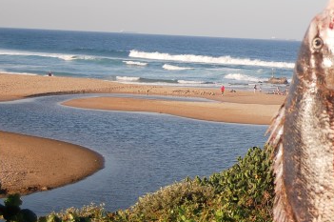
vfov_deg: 15.2
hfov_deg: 21.8
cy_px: 48
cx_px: 362
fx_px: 825
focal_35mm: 89
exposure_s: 1/1000
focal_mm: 26
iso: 200
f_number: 4.2
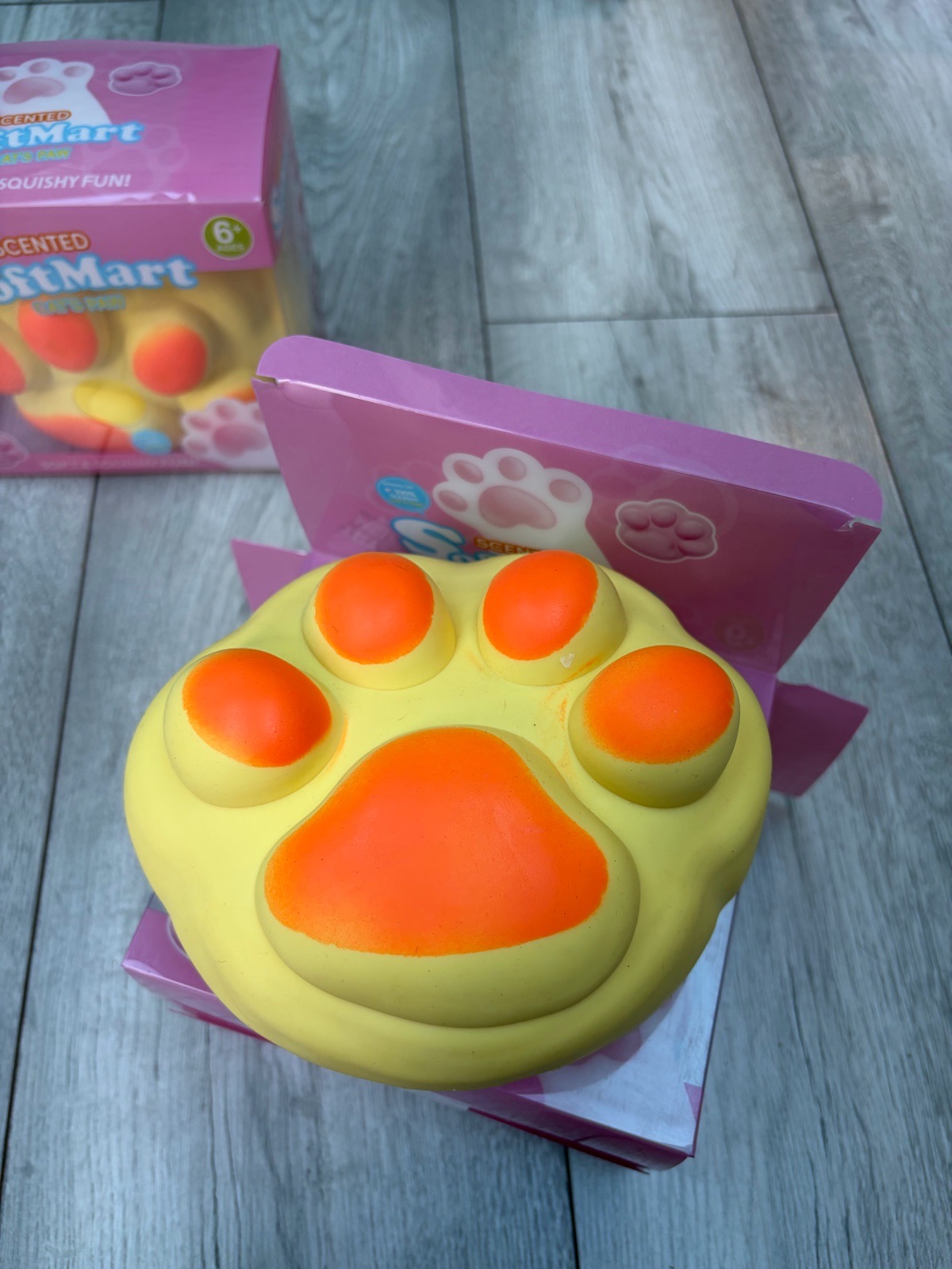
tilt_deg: -61.9
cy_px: 634
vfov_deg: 67.3
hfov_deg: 53.1
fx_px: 953
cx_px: 476
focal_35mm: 26
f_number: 1.6
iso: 64
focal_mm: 5.96
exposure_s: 1/50
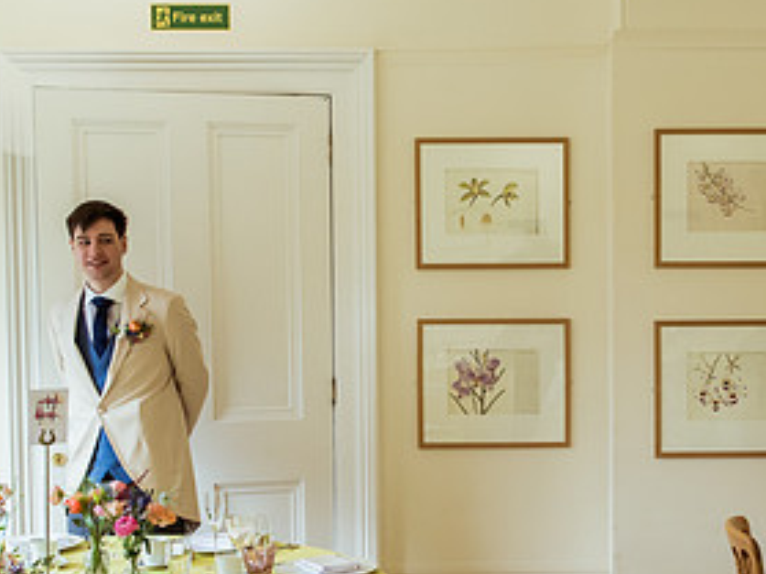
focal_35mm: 70
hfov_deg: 27.3
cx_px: 601
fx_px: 1548
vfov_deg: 21.0
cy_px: 336
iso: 1600
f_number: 5
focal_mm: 35
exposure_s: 1/800
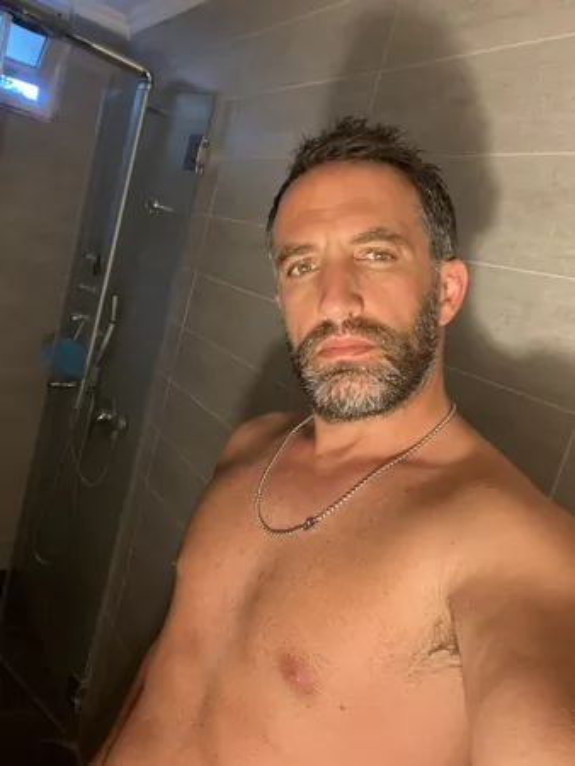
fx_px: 664
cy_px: 383
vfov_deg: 59.9
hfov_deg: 46.8
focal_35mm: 30
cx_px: 288
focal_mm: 2.71
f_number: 2.2
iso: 250
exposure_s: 1/33
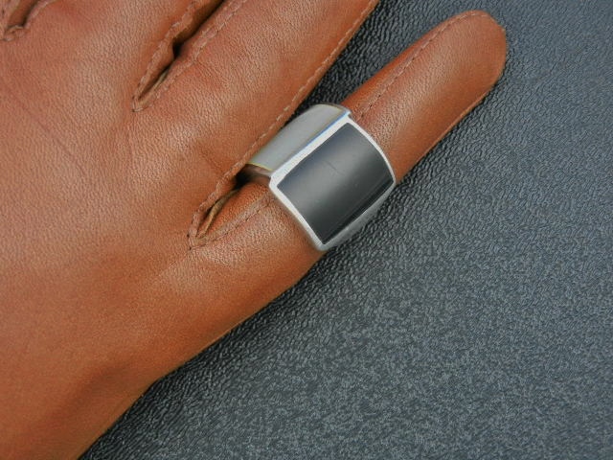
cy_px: 230
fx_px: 1364
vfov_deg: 19.1
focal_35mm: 77
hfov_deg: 25.3
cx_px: 306
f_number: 4.3
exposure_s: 1/2
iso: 200
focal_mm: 13.9
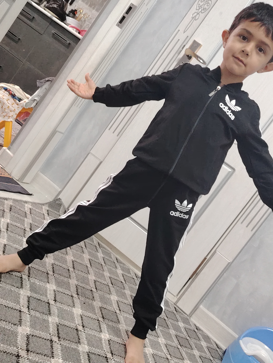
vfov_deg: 40.4
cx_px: 136
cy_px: 182
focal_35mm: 47
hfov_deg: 30.9
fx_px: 494
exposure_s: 1/25
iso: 2644
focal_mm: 5.25
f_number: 1.75
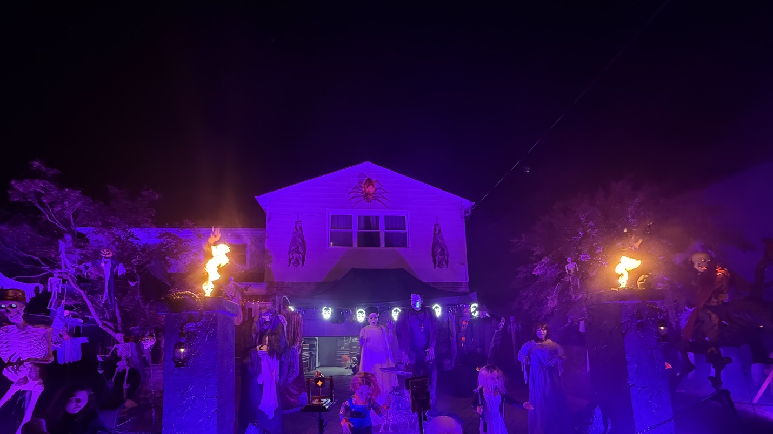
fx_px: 328
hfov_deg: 99.4
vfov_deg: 64.8
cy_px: 299
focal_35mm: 16
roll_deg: +1.3
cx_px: 378
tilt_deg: +9.8
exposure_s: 1/56
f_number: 2.2
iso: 1600
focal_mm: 2.22
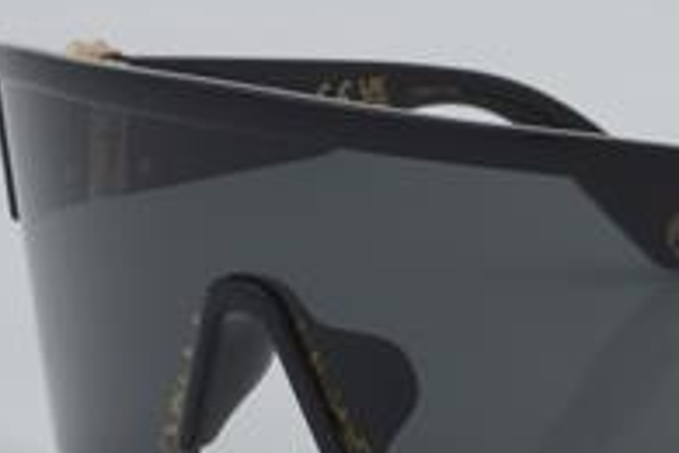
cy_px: 369
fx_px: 3188
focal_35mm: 169
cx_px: 651
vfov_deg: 8.1
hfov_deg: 12.0
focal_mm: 55
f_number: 32
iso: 100
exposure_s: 1/4
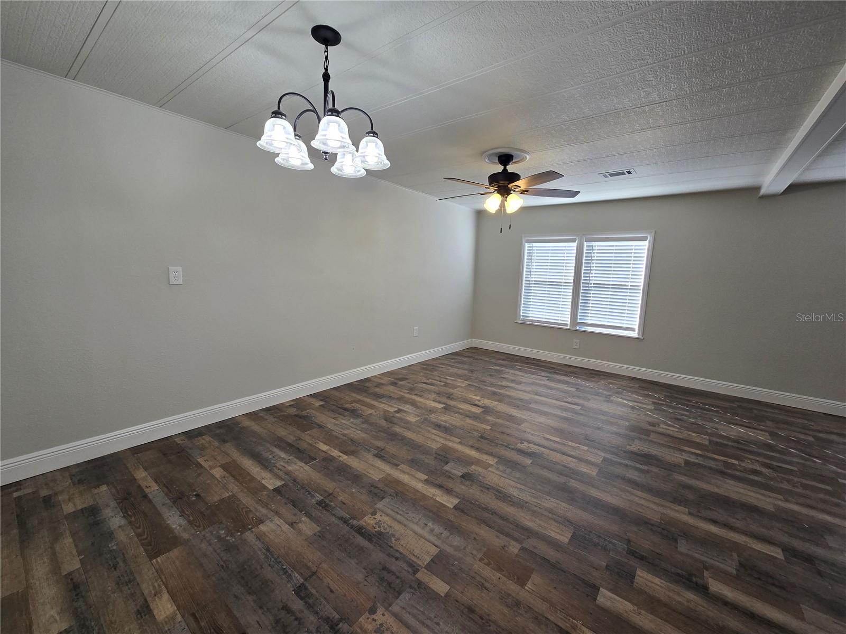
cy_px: 317
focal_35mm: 13
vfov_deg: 89.9
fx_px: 318
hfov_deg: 106.2
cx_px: 423
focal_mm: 2.2
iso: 50
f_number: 2.2
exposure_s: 1/60
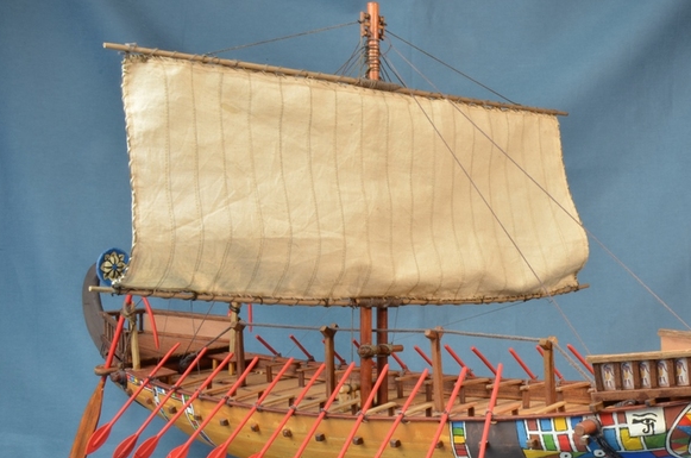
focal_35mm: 62
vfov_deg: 21.7
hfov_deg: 32.1
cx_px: 472
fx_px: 1188
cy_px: 308
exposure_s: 1
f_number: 22
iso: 200
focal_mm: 30
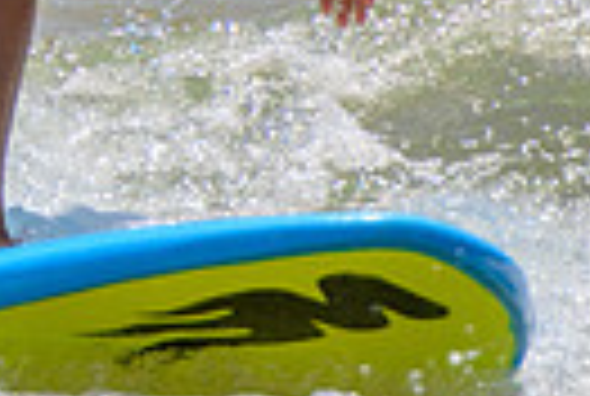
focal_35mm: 2427
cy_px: -362
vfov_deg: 0.6
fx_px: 39866
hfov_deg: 0.8
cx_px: -854
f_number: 5.6
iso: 200
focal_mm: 400
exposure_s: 1/2000
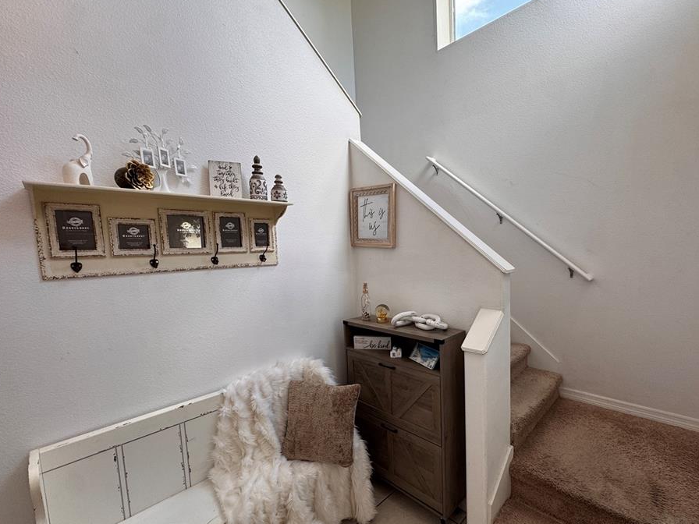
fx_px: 323
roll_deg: +2.4
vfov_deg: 78.0
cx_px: 388
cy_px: 281
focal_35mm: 16
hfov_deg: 94.1
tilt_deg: -5.6
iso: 64
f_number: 2.2
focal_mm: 2.22
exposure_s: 1/120
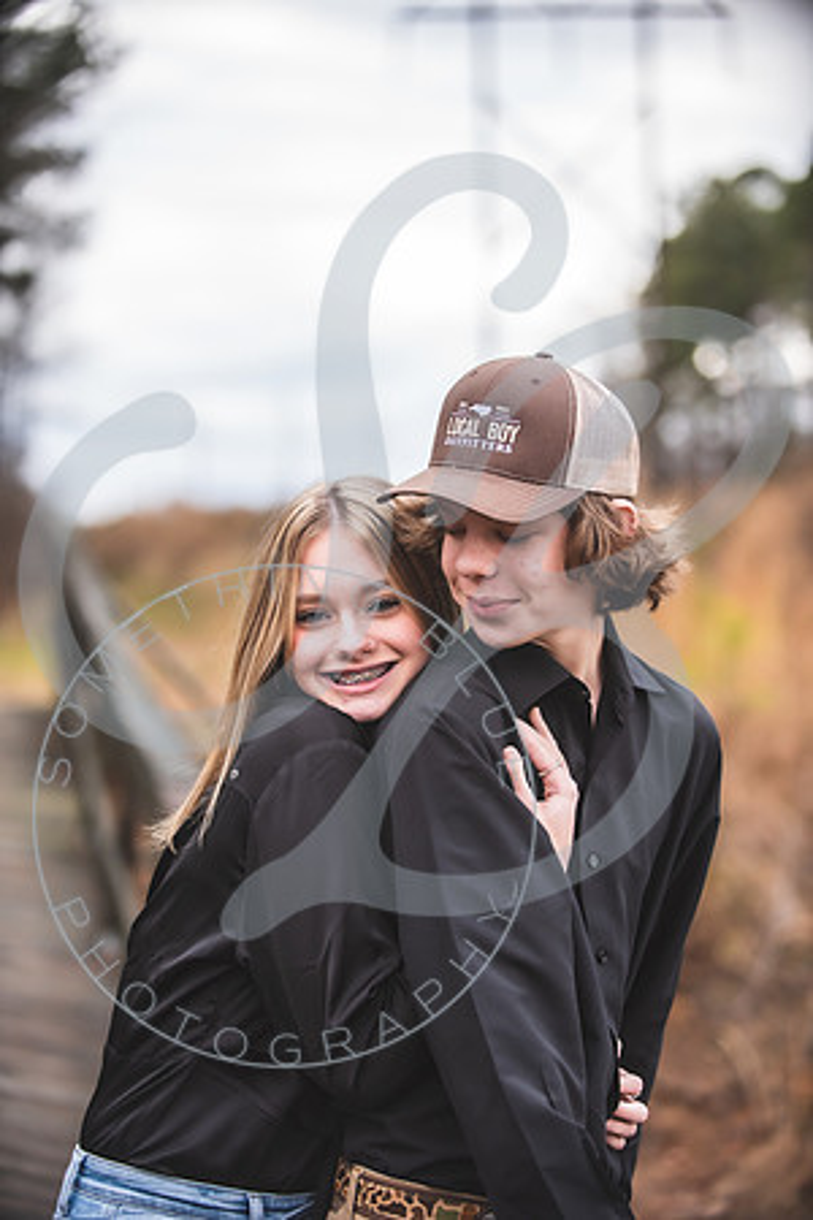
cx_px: 406
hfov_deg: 15.9
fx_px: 2913
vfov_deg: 23.6
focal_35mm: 86
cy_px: 610
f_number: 2.8
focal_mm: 86
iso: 400
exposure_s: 1/250
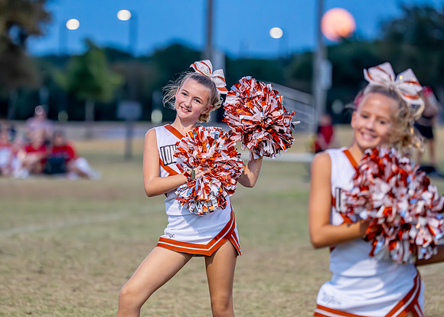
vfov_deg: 6.3
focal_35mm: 227
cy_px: 138
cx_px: 182
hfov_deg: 8.9
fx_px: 2863
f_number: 2.8
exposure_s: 1/1000
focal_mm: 153
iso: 5000
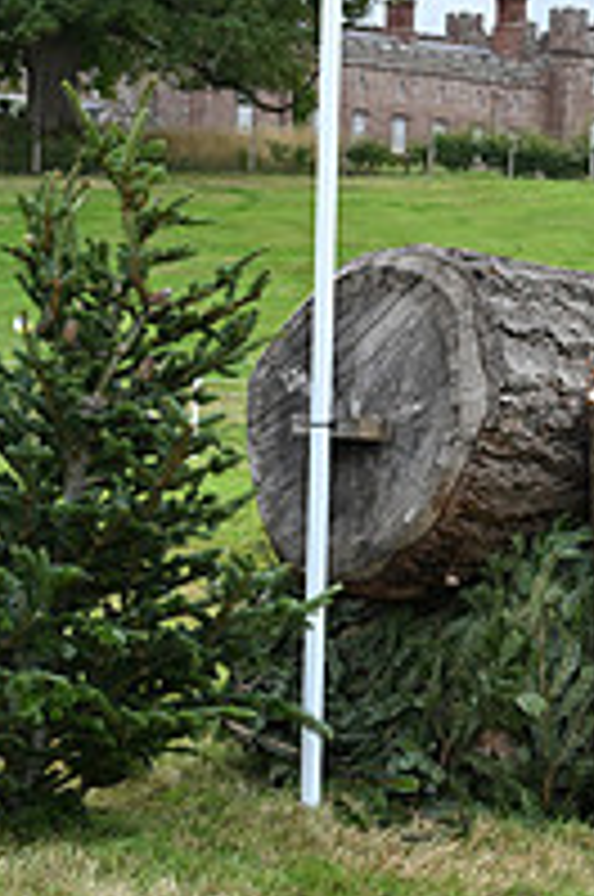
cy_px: 178
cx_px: 1206
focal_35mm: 146
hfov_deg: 8.8
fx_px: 3626
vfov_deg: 14.0
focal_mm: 50
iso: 720
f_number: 5.6
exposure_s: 1/1250
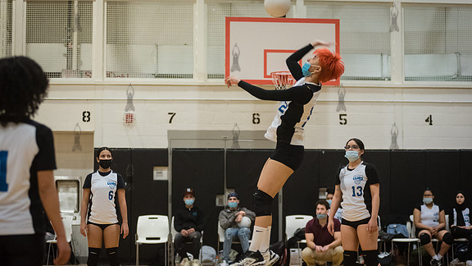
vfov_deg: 12.5
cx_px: 235
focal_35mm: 97
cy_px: 137
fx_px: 1214
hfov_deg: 22.0
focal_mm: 92
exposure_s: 1/400
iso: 5000
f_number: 3.2
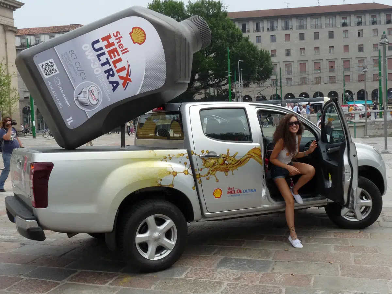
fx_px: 442
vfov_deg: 36.8
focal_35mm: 39
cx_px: 196
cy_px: 147
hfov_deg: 47.9
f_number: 6.3
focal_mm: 5.9
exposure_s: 1/400
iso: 200
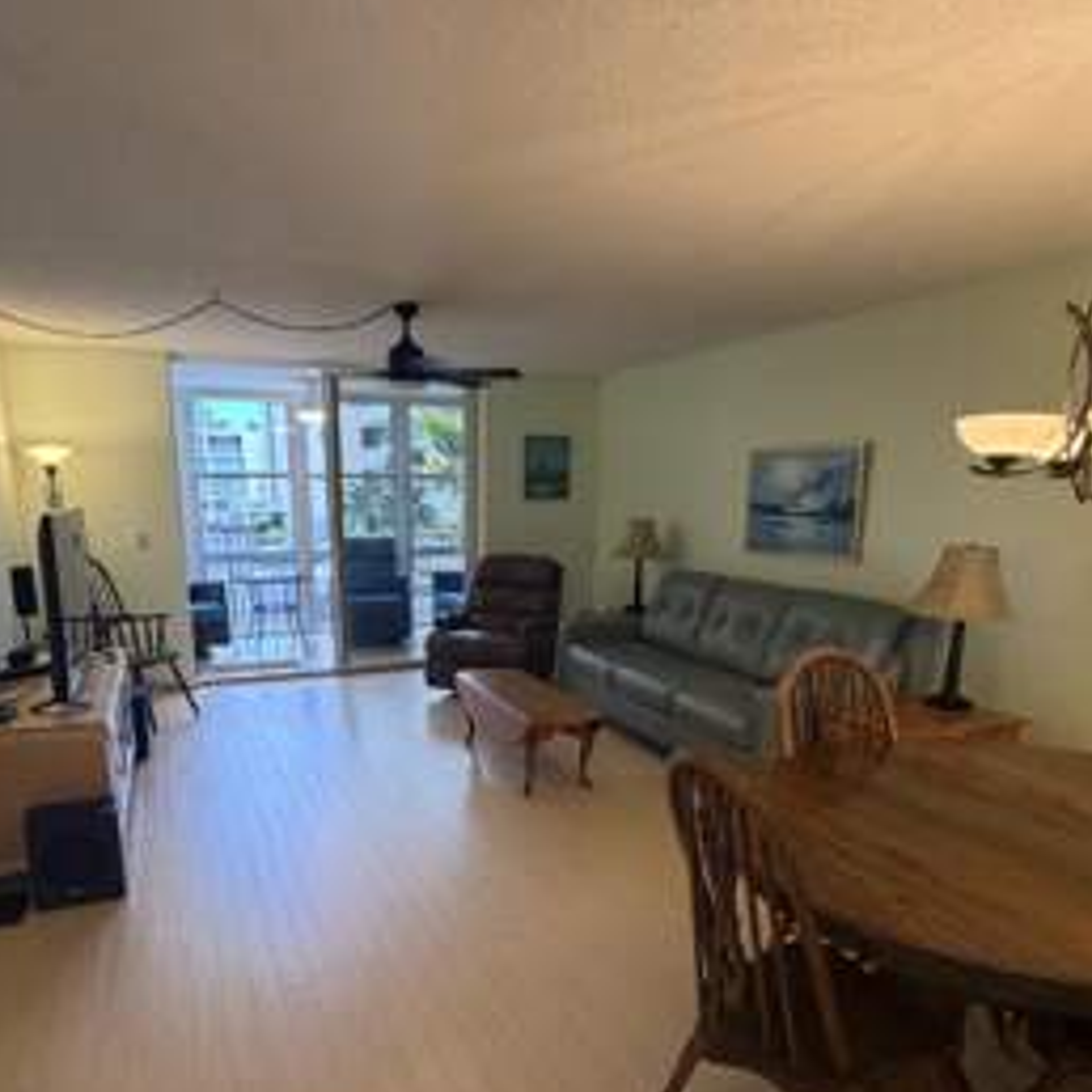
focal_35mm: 23
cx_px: 491
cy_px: 688
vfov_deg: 66.2
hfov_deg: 67.1
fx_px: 821
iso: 320
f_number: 2.2
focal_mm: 2.22
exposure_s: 1/60
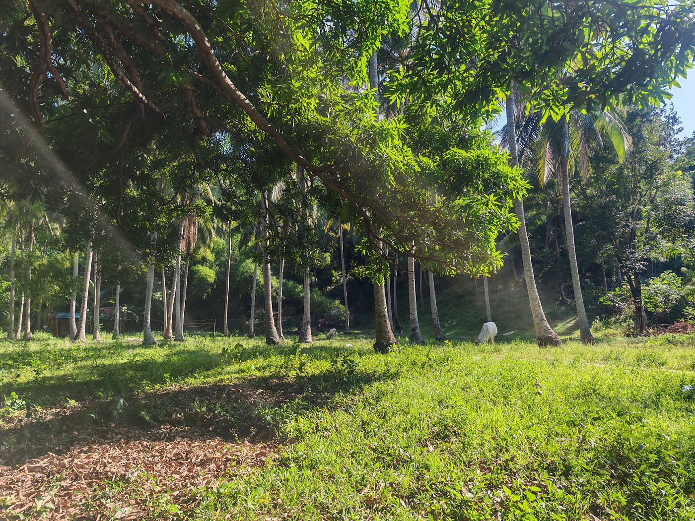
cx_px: 348
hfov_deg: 71.6
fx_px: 482
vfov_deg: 56.8
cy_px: 260
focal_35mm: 24
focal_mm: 6.83
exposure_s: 1/2600
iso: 100
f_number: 2
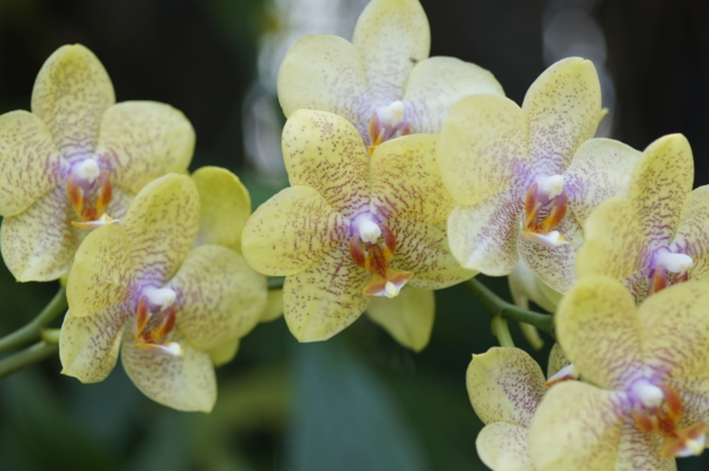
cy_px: 236
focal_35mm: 150
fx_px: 2952
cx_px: 354
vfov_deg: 9.1
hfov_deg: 13.7
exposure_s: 1/160
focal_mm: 100
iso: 200
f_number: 2.8
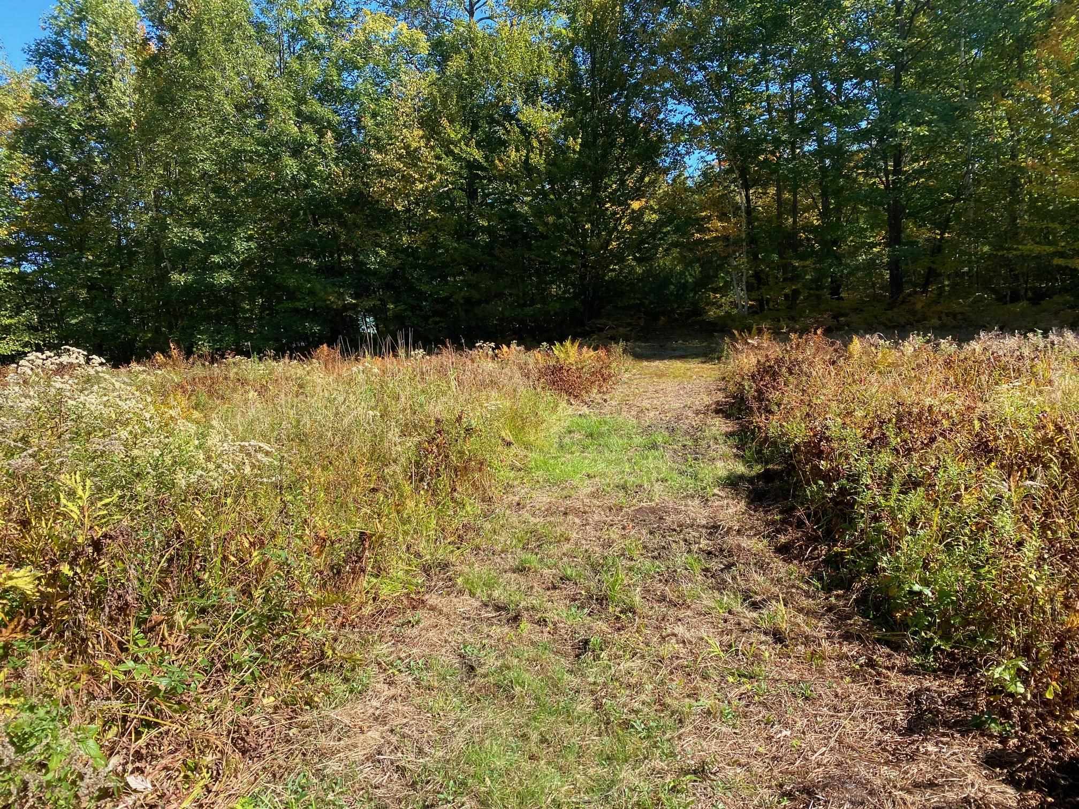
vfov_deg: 53.1
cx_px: 540
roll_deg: +1.5
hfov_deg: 67.3
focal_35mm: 26
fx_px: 810
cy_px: 404
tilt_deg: -7.0
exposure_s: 1/810
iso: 32
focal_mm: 4.25
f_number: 1.8
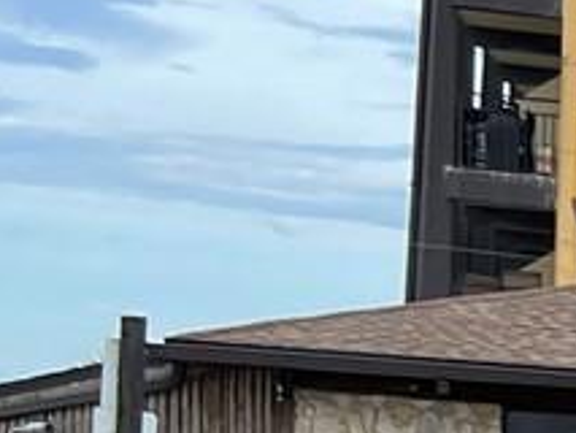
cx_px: 2025
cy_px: 771
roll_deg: -3.7
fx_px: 3247
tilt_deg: -3.2
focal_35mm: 195
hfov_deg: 7.9
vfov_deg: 7.4
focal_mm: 5.1
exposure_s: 1/731
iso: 32
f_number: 1.6
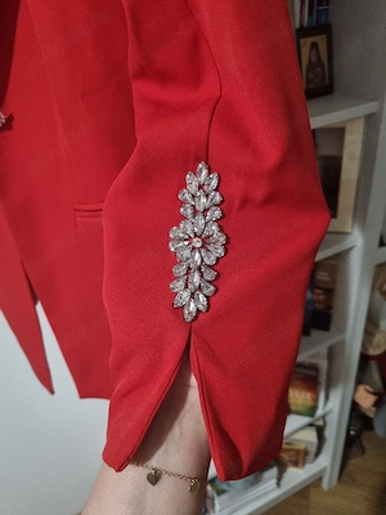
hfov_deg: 53.1
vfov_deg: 67.3
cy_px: 258
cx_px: 193
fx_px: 387
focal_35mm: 26
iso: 640
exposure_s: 1/25
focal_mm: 5.4
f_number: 1.8
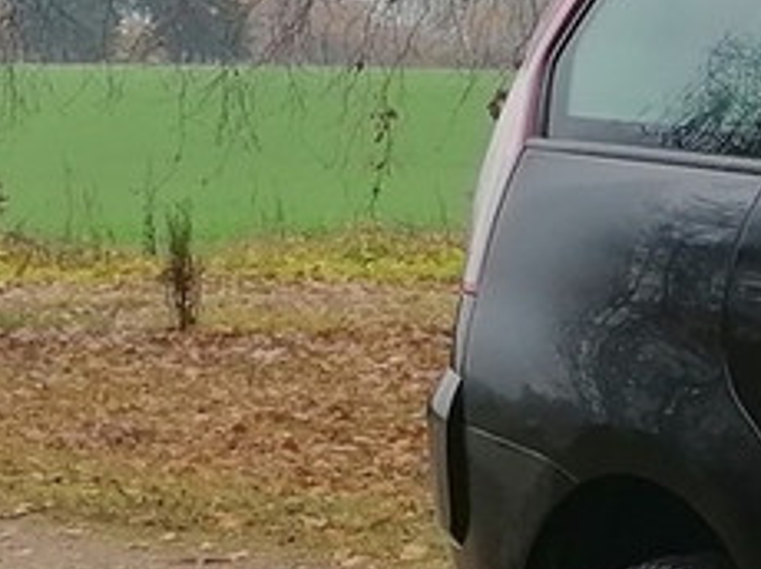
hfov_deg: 9.4
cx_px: 1823
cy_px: 751
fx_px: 4129
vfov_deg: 7.8
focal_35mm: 188
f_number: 1.8
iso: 50
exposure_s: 1/137
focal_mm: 4.75
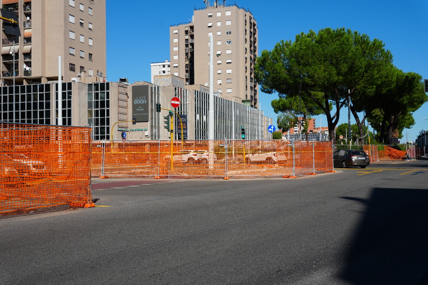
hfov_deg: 46.4
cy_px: 142
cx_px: 214
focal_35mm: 42
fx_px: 499
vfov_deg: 31.9
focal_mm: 28
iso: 100
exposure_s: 1/250
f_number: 11
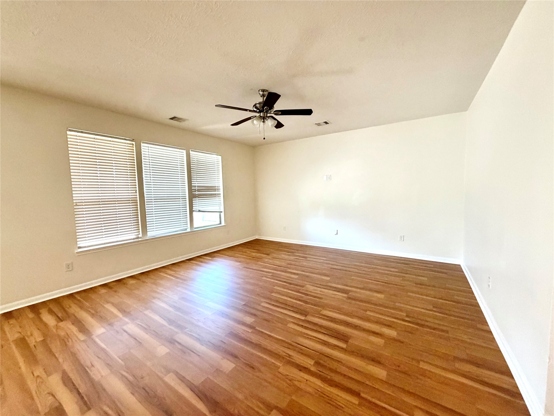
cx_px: 277
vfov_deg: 85.7
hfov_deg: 102.1
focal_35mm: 14
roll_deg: +2.0
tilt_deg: -3.8
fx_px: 224
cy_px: 208
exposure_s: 1/60
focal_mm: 2.22
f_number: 2.2
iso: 250
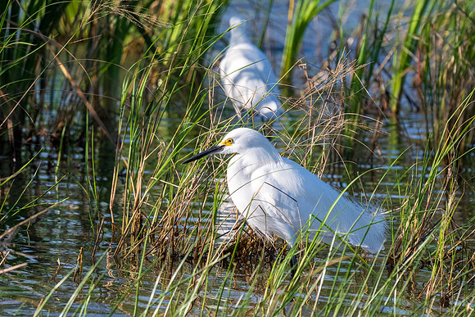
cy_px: 94
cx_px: 204
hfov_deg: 1.9
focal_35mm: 1081
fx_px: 14266
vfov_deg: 1.3
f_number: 10
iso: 1250
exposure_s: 1/1600
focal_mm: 600
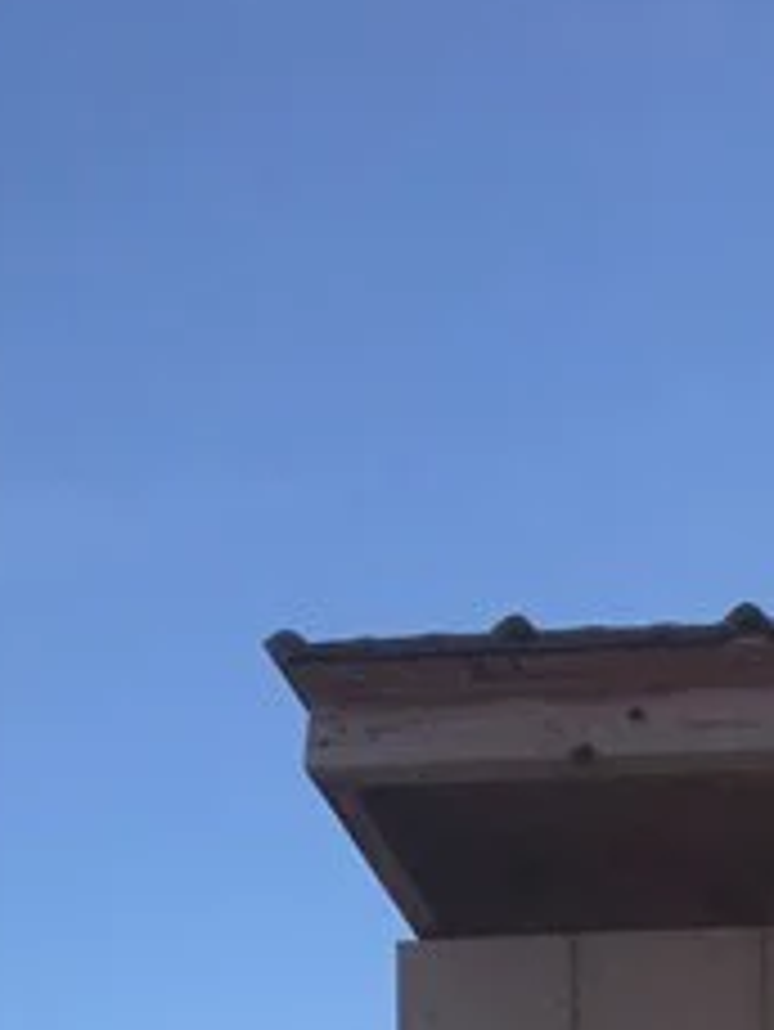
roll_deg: +0.3
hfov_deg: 11.5
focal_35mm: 125
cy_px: 2073
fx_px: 3723
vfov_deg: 13.5
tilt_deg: -1.7
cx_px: 1012
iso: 20
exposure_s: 1/1742
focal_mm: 3.99
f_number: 1.8
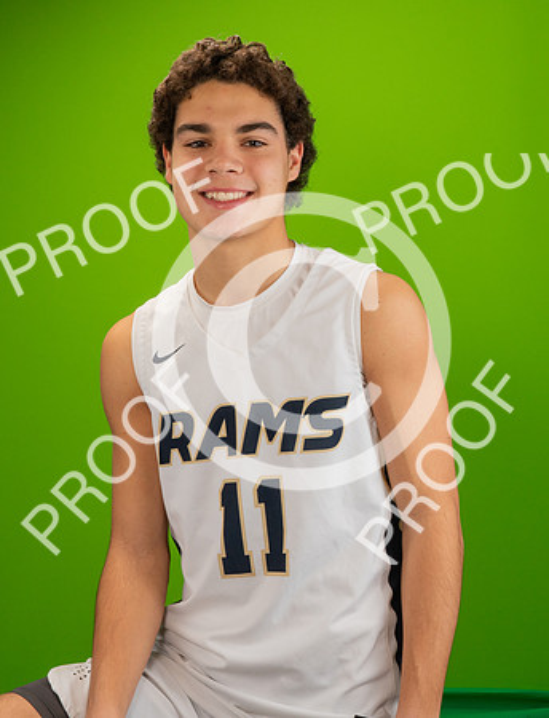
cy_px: 307
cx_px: 333
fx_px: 1441
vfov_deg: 27.9
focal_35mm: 69
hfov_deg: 21.5
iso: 800
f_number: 20
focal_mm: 42
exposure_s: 1/60
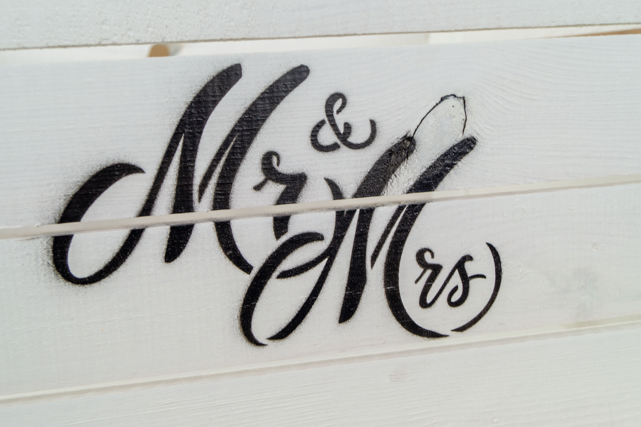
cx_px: 320
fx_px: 747
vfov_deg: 31.9
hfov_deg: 46.4
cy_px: 214
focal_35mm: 42
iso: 100
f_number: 5.6
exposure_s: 1/25
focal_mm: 28
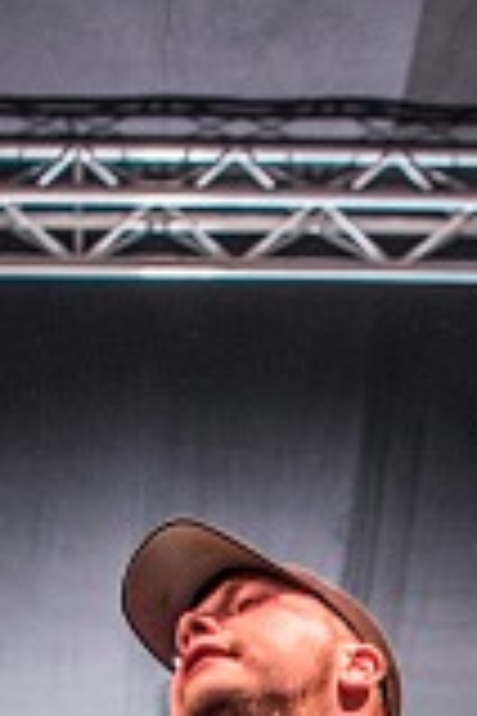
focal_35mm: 109
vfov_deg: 16.0
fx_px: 2166
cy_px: 1274
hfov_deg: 12.6
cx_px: 290
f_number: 2.8
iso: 1250
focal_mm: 24
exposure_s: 1/100
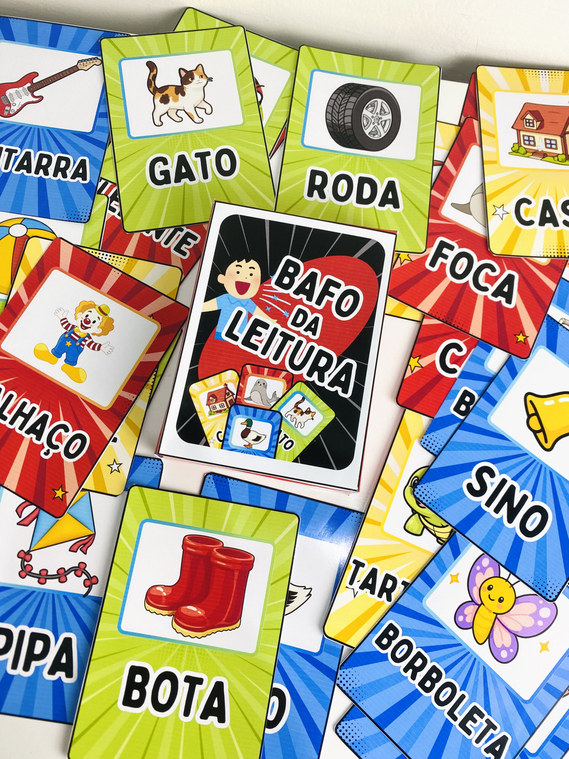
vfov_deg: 67.3
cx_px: 284
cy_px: 380
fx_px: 570
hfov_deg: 53.1
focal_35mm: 26
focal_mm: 4.25
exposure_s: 1/60
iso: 64
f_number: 1.8
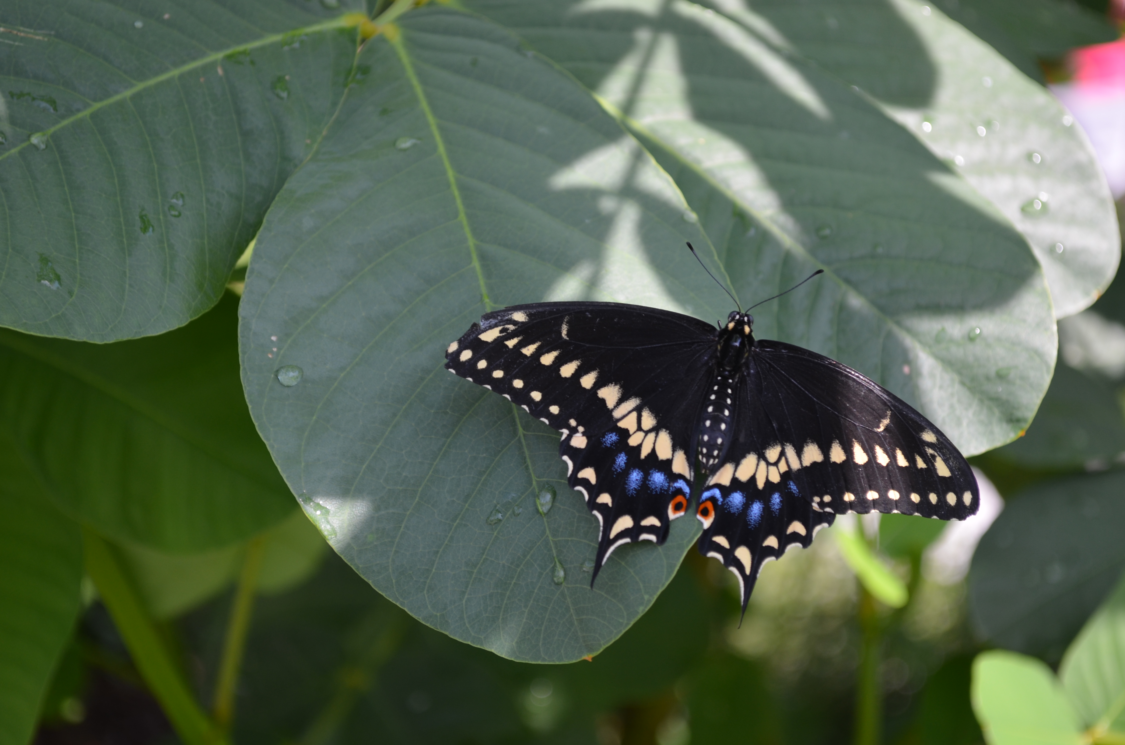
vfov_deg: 16.5
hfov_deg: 24.7
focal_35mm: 82
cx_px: 562
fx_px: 2573
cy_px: 372
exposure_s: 1/125
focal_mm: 55
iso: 200
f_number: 5.6
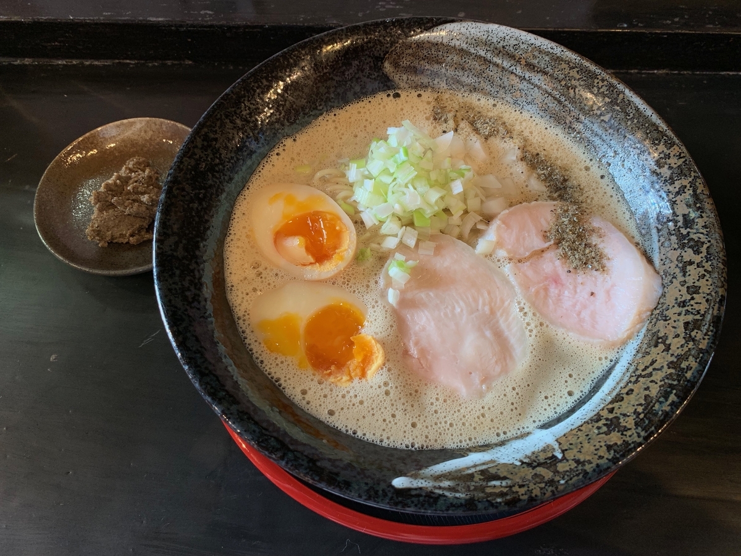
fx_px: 557
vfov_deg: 53.1
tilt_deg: -63.6
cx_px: 370
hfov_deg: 67.3
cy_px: 278
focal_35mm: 26
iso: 80
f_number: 1.8
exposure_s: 1/50
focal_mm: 4.25
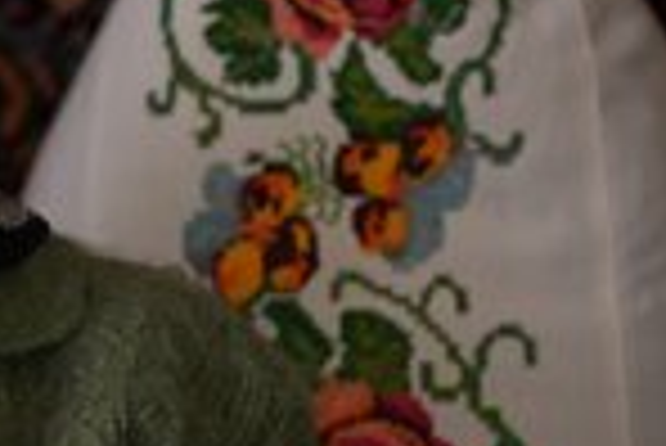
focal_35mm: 162
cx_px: -184
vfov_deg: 8.5
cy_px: 246
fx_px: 3000
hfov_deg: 12.3
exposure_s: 1/100
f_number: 2.8
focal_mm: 60
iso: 640
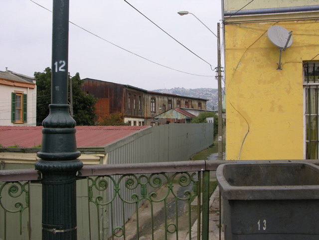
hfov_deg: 47.9
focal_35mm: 39
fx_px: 359
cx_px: 160
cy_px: 120
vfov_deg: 36.8
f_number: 5.1
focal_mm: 10
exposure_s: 1/142
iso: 50
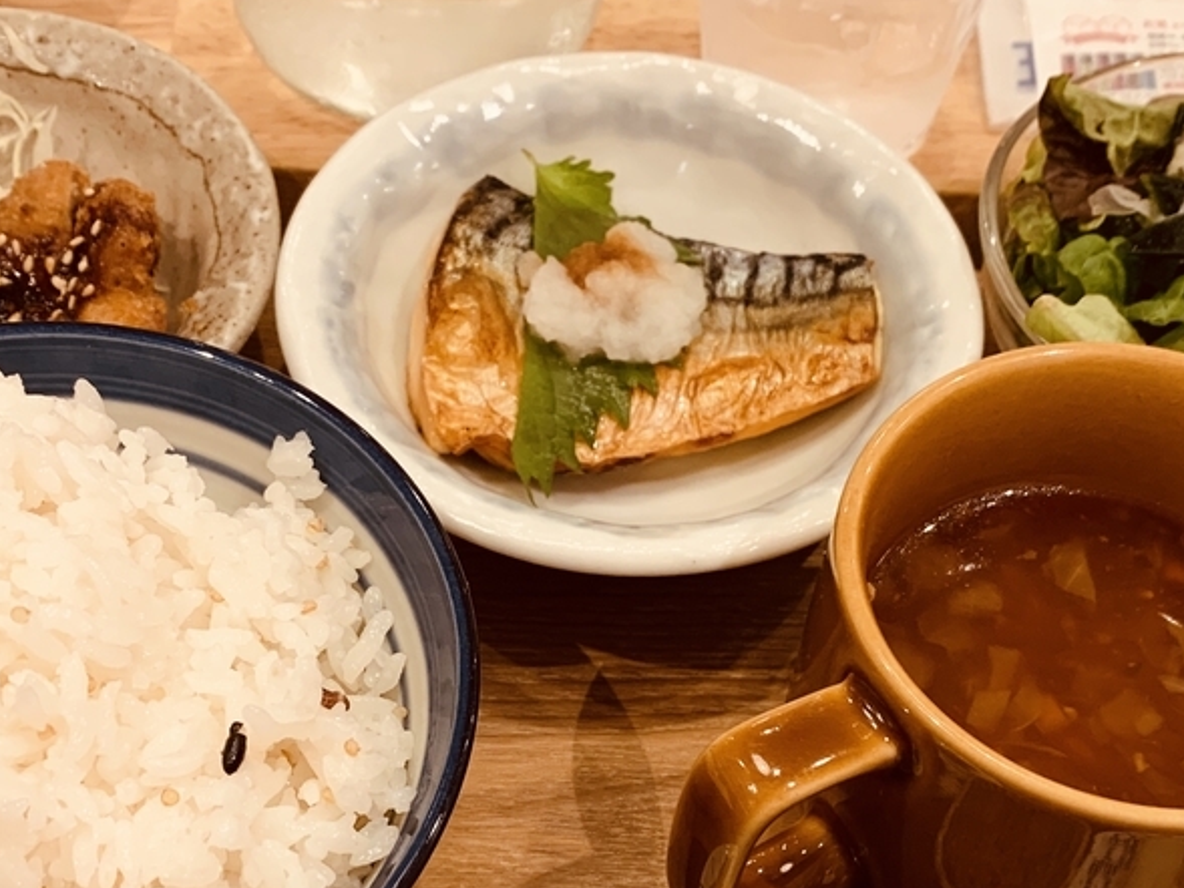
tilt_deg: -58.1
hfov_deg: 36.2
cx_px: 595
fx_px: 1813
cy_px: 729
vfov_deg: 26.9
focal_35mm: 53
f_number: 1.8
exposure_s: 1/60
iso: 80
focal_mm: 4.25
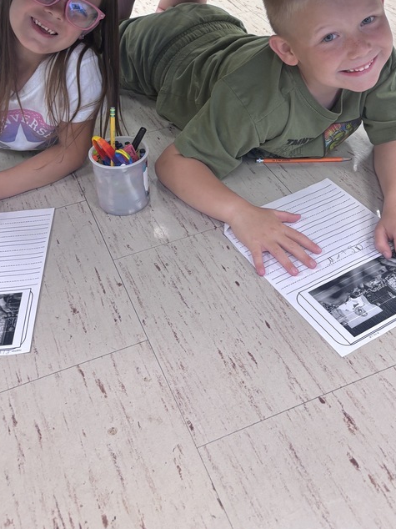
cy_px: 113
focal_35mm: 42
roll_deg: +2.9
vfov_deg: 43.0
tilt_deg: -30.9
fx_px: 641
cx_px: 188
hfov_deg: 34.3
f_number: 1.6
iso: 125
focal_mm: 5.96
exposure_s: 1/60
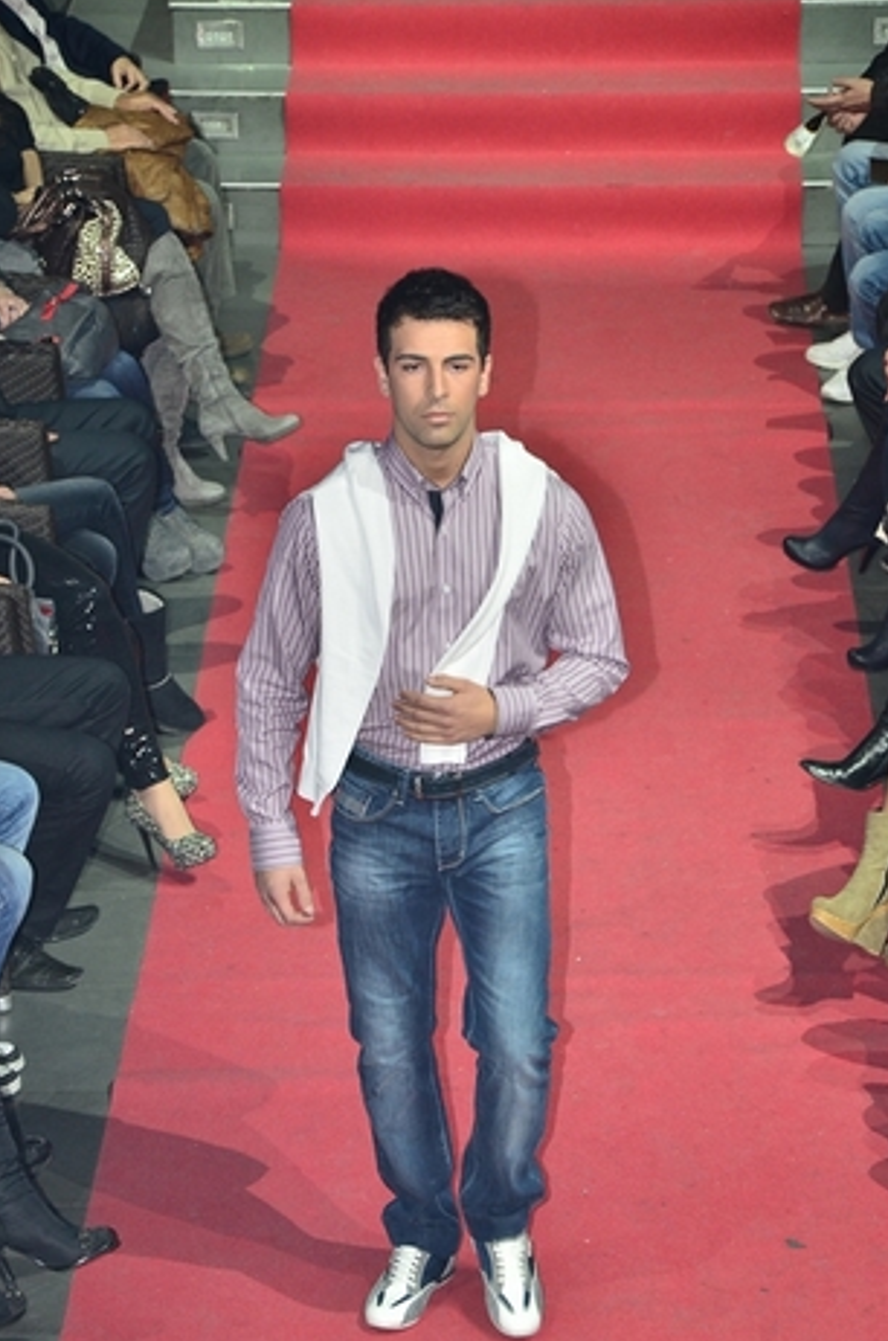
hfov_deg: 9.0
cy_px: 749
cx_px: 441
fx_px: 5649
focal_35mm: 152
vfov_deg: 13.5
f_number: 5.6
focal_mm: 90
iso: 800
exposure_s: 1/100
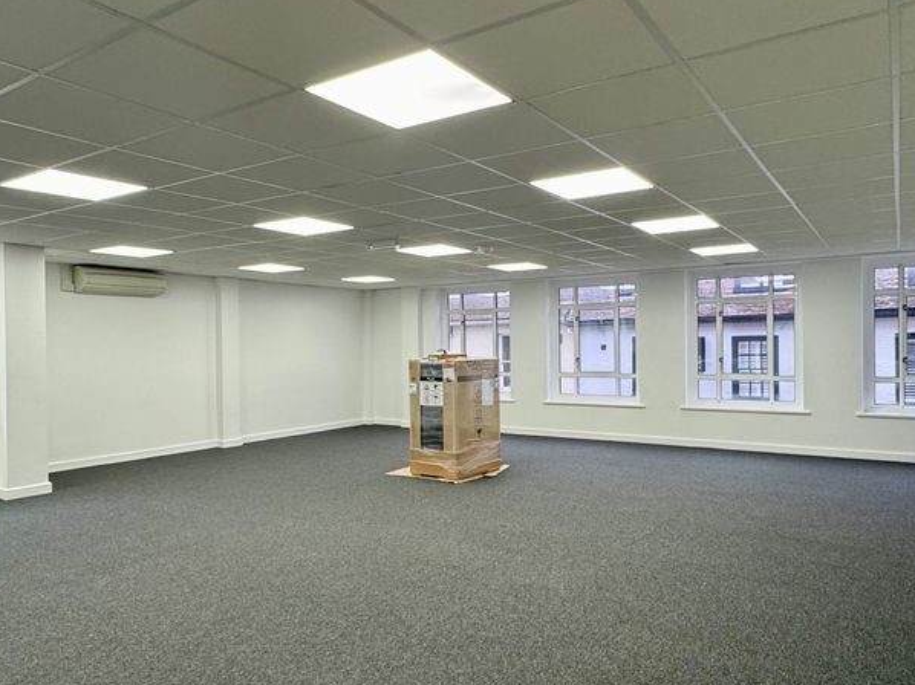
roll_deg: +1.4
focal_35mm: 26
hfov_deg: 67.3
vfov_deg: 53.0
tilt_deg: -0.6
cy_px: 349
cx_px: 442
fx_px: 687
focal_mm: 2.22
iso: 125
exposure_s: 1/100
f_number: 2.2
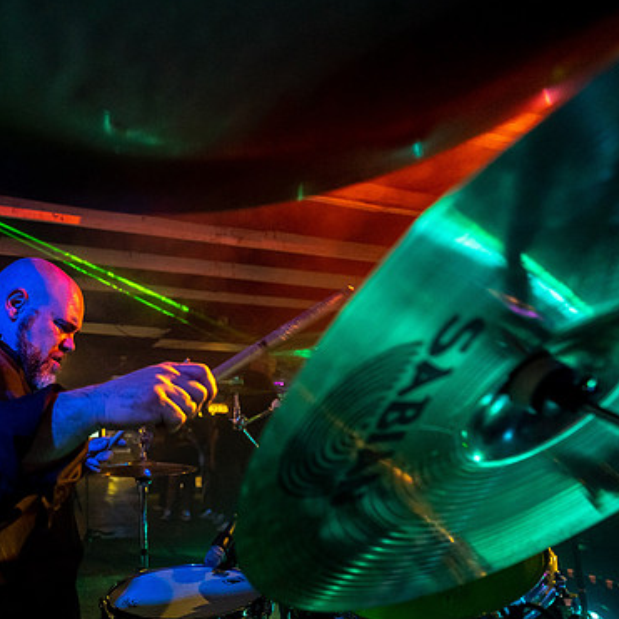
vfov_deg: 71.9
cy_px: 346
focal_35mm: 21
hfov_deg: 67.8
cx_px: 159
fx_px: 425
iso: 3200
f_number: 2.8
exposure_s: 1/250
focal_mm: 14
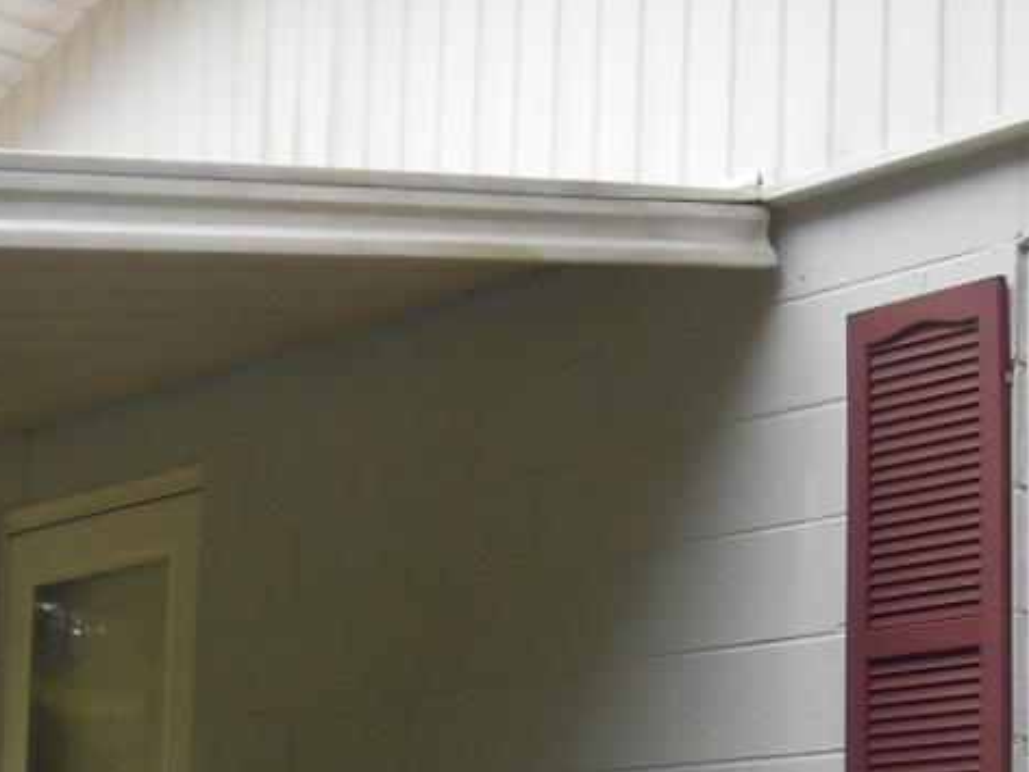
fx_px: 2617
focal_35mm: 88
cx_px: 683
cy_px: 672
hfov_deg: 22.2
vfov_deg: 16.6
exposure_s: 1/80
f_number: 3.4
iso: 80
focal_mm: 4.7
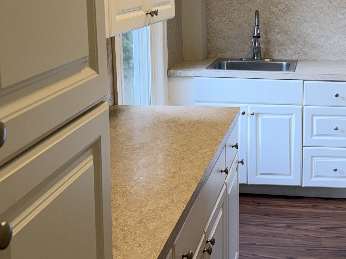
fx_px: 570
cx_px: 292
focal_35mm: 57
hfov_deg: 32.6
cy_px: 58
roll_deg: -0.4
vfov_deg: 25.3
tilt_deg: -7.7
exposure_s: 1/120
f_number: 1.78
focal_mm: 6.76
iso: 125
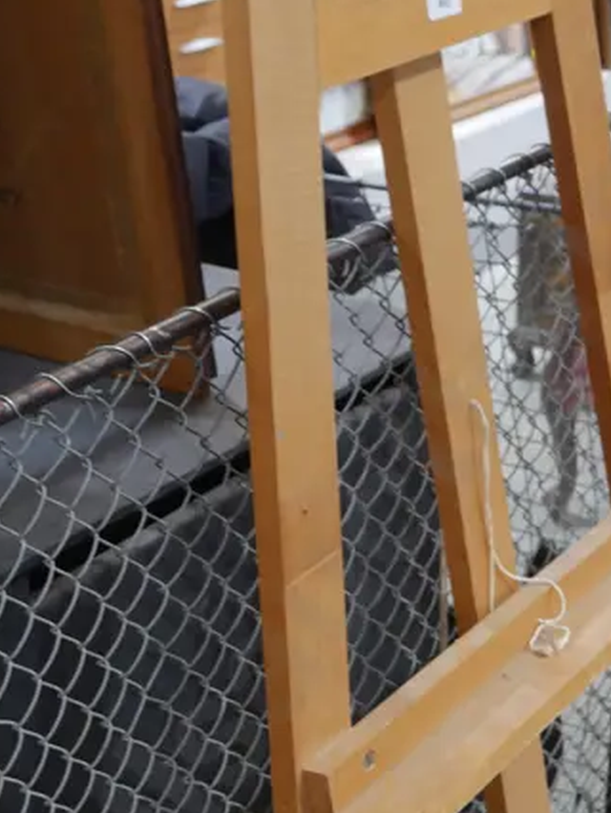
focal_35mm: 77
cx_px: 341
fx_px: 1810
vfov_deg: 25.1
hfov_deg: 19.2
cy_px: 580
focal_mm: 16
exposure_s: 1/60
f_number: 3.6
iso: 800
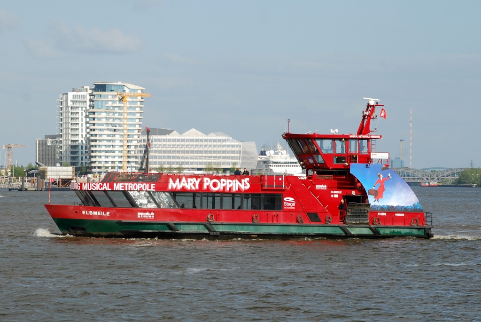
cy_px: 161
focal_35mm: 112
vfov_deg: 12.2
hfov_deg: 18.2
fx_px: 1505
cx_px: 240
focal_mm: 75
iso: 140
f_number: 10
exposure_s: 1/250
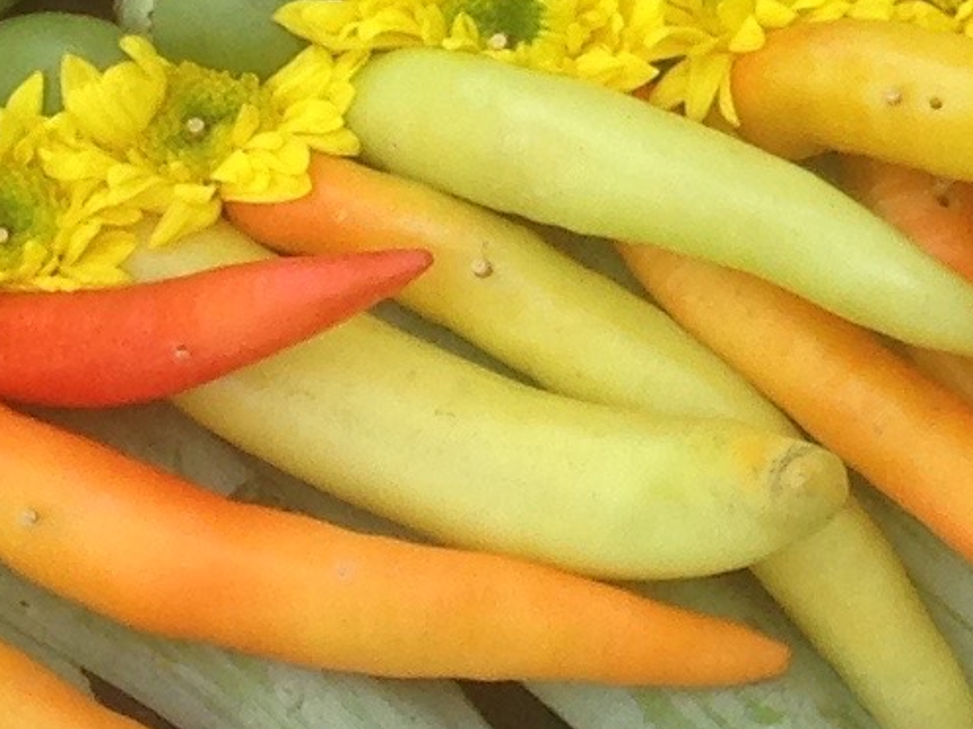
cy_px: -325
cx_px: 1656
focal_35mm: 217
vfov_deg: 6.8
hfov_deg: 8.8
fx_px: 6100
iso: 50
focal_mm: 4.12
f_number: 2.4
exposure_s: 1/301
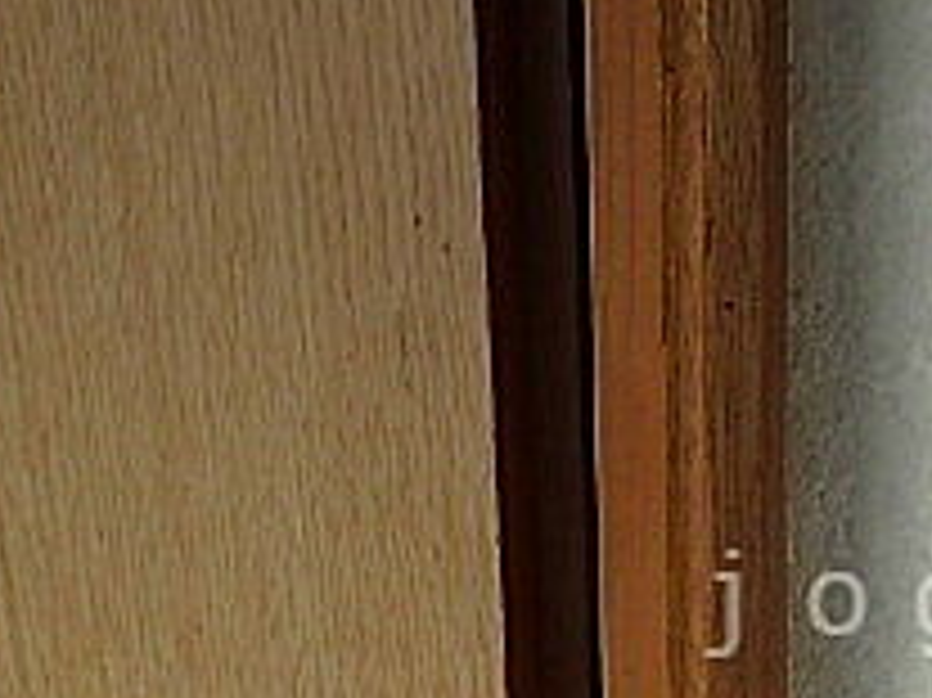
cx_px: 1013
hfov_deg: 27.4
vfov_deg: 22.1
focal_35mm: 65
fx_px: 1749
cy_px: 603
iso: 125
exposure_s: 1/250
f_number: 3.5
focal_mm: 3.7
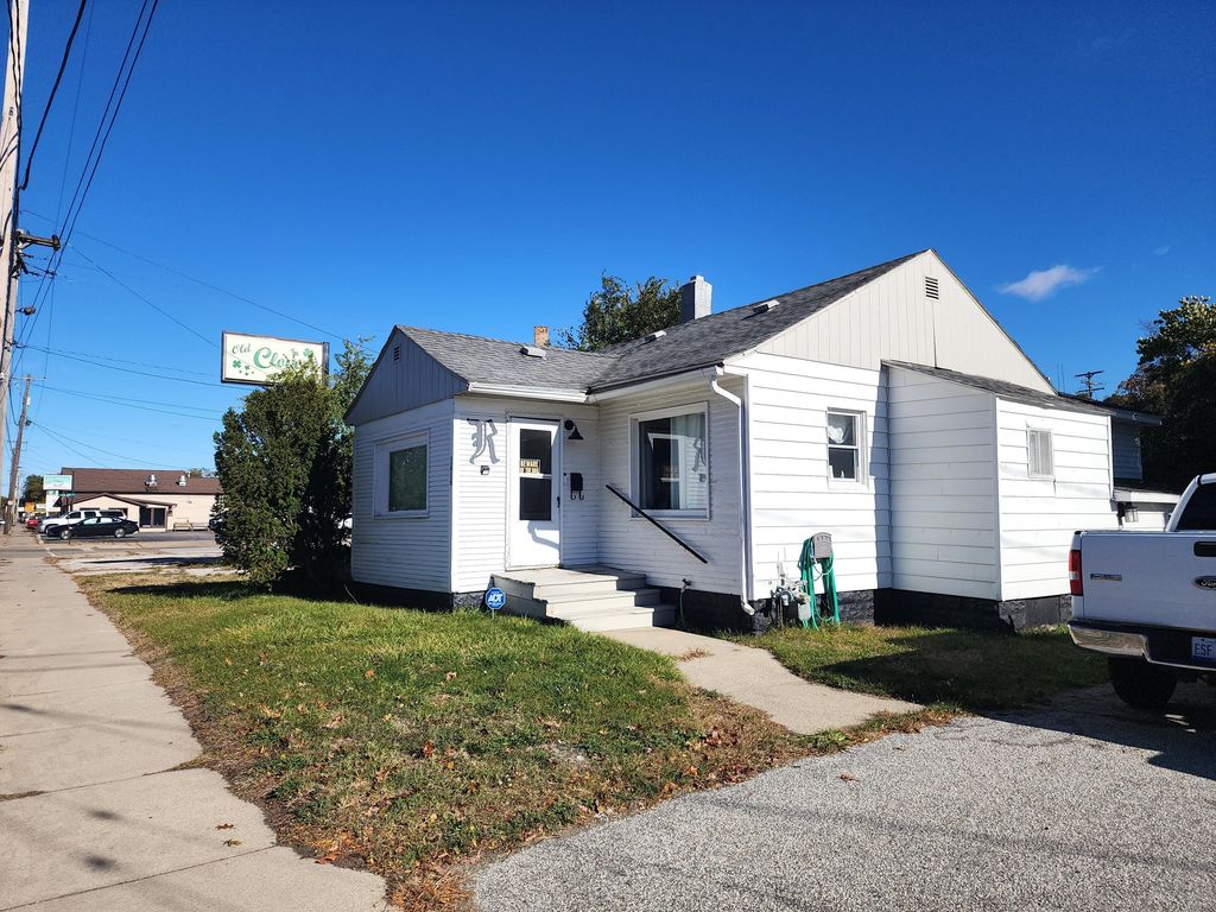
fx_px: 808
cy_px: 456
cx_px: 608
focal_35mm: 23
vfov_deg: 58.9
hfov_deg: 73.9
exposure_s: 1/2054
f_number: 1.8
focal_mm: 6.4
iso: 12
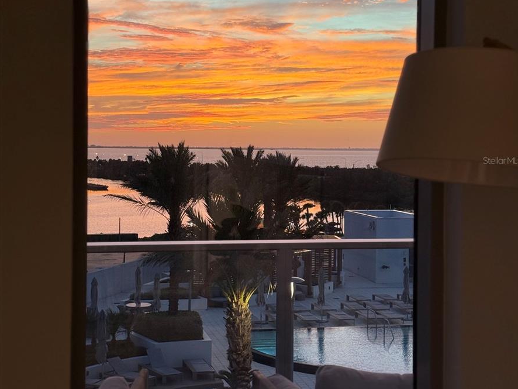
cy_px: 160
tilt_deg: -0.9
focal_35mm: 65
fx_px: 973
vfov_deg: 22.6
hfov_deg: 29.8
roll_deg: -0.7
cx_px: 261
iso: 50
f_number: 1.78
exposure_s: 1/60
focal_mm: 6.76
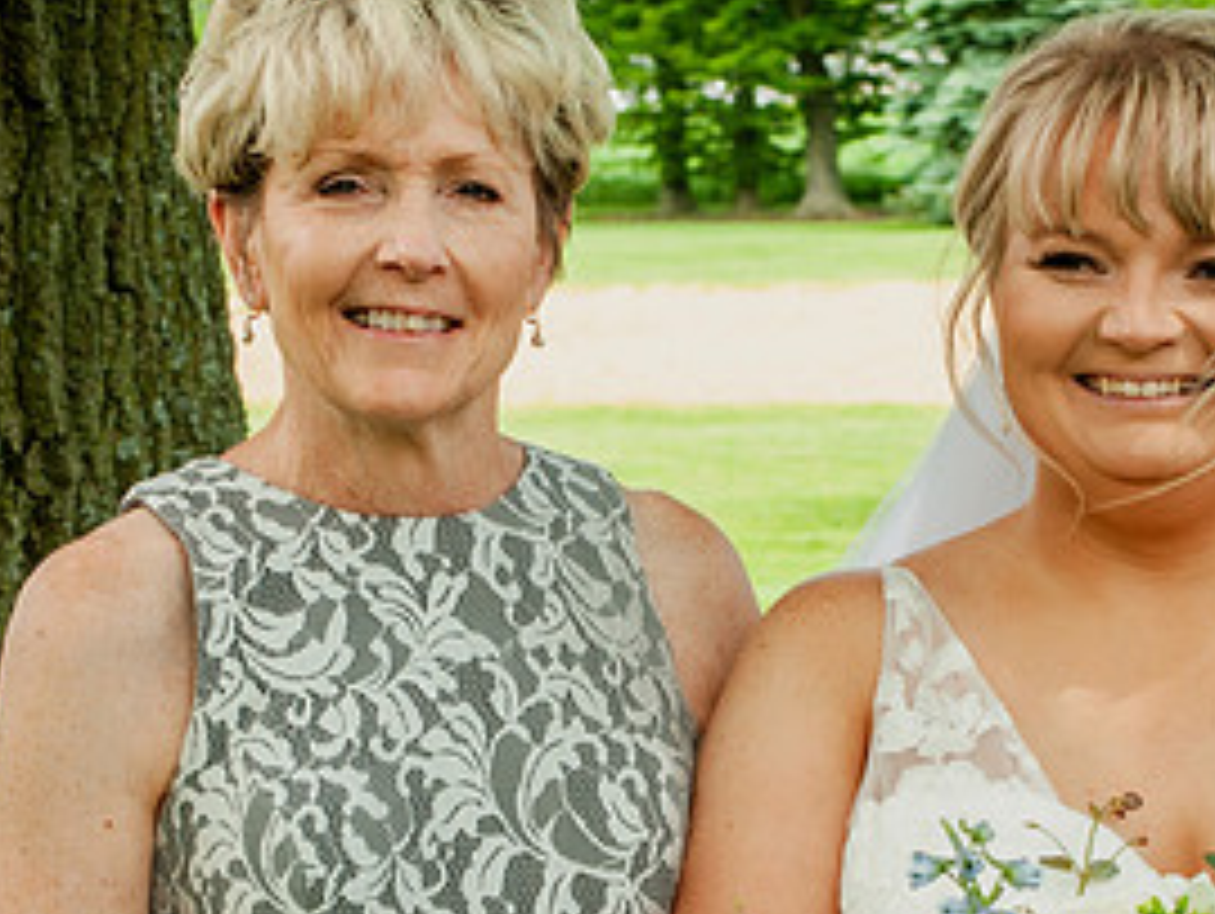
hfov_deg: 11.6
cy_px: 628
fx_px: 5973
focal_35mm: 170
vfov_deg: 8.7
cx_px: 850
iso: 200
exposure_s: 1/250
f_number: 8
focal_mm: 55
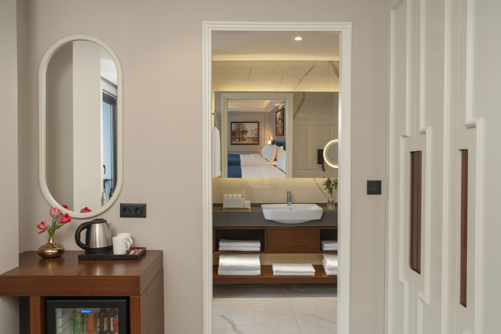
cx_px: 250
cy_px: 167
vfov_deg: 43.6
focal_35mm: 30
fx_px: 418
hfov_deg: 61.9
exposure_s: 1/20
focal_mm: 30
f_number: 8
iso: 400
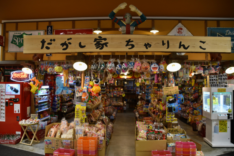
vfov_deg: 47.9
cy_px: 78
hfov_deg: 67.4
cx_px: 117
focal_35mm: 27
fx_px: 175
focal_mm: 18
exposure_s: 1/60
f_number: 4
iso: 400
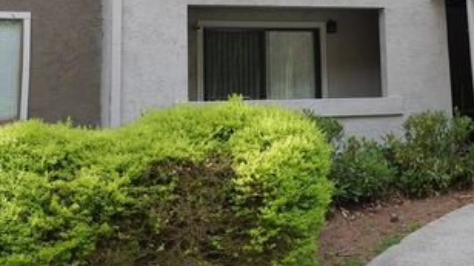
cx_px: 243
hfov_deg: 39.2
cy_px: -15
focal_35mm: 53
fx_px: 666
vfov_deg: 21.6
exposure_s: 1/400
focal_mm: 15
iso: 200
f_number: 3.5
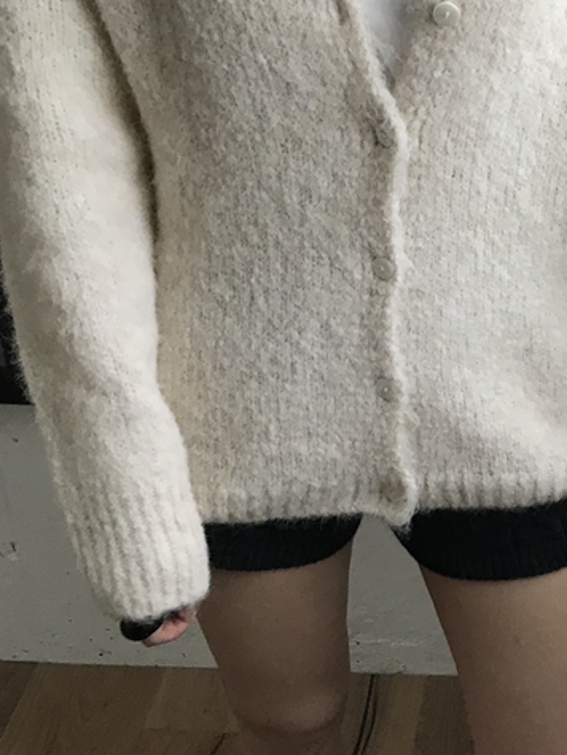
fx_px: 1375
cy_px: 335
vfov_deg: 30.7
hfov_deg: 22.4
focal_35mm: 63
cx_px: 572
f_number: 1.8
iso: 25
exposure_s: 1/30
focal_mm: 3.99
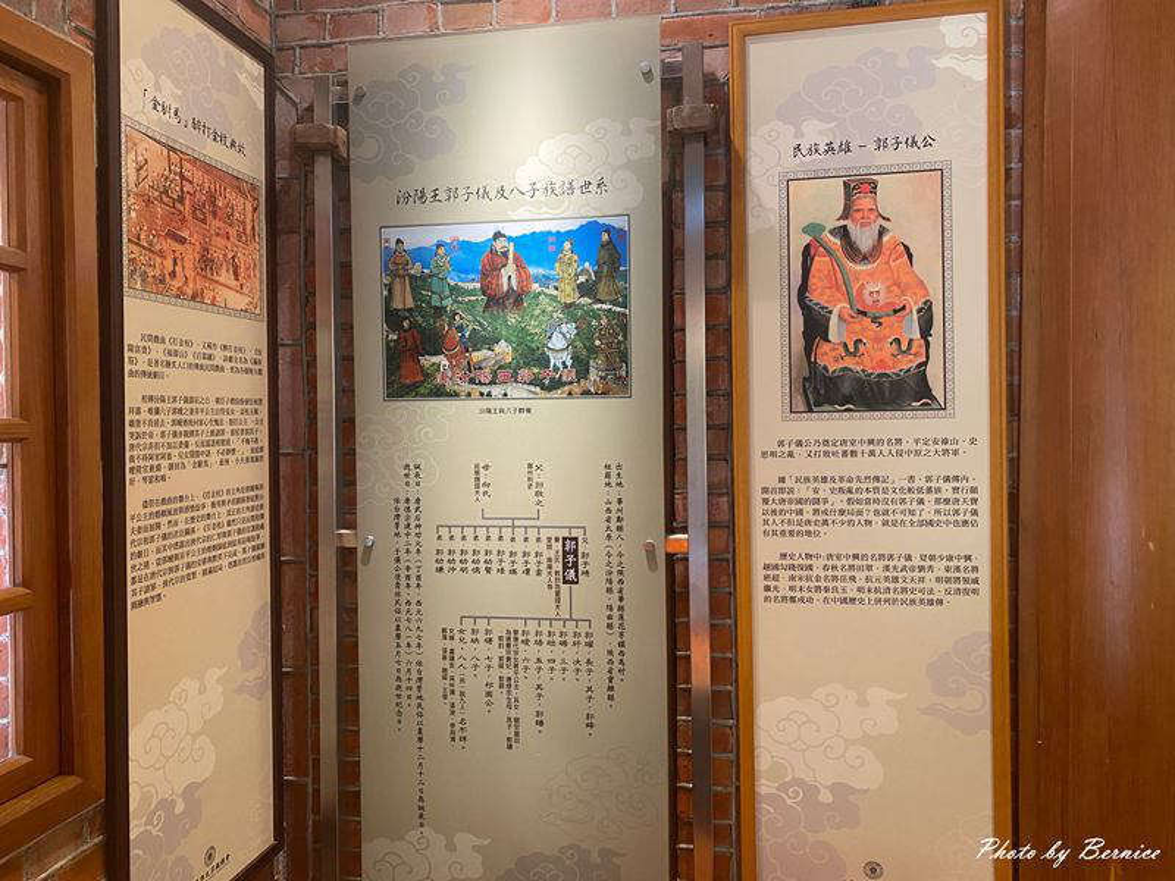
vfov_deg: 53.1
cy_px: 440
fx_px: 883
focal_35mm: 26
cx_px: 588
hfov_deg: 67.3
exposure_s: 1/60
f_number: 1.8
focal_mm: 4.25
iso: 250
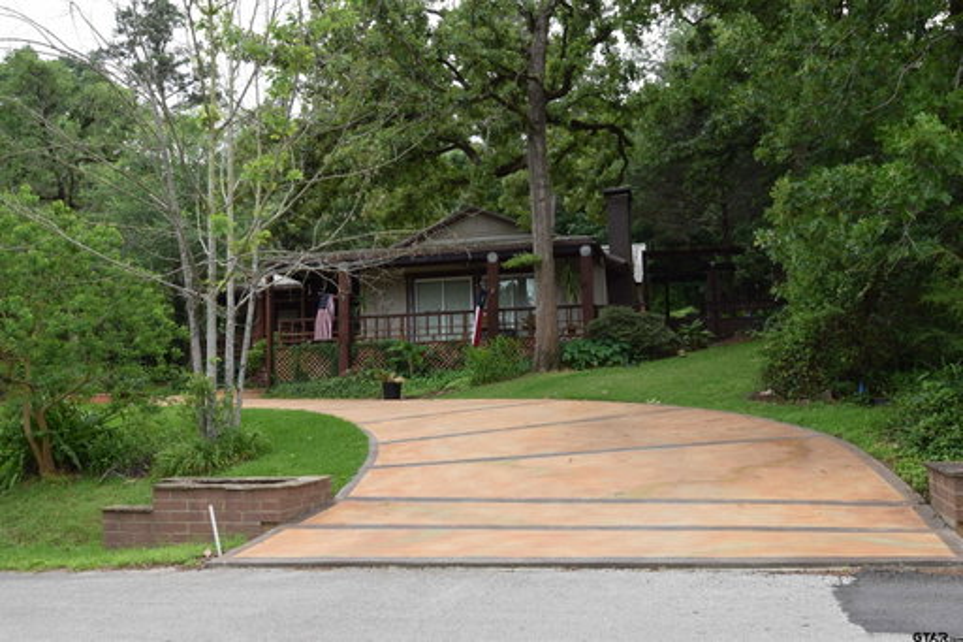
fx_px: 882
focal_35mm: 33
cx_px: 482
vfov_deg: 39.9
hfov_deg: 57.2
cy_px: 321
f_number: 6.3
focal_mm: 22
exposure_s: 1/160
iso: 100
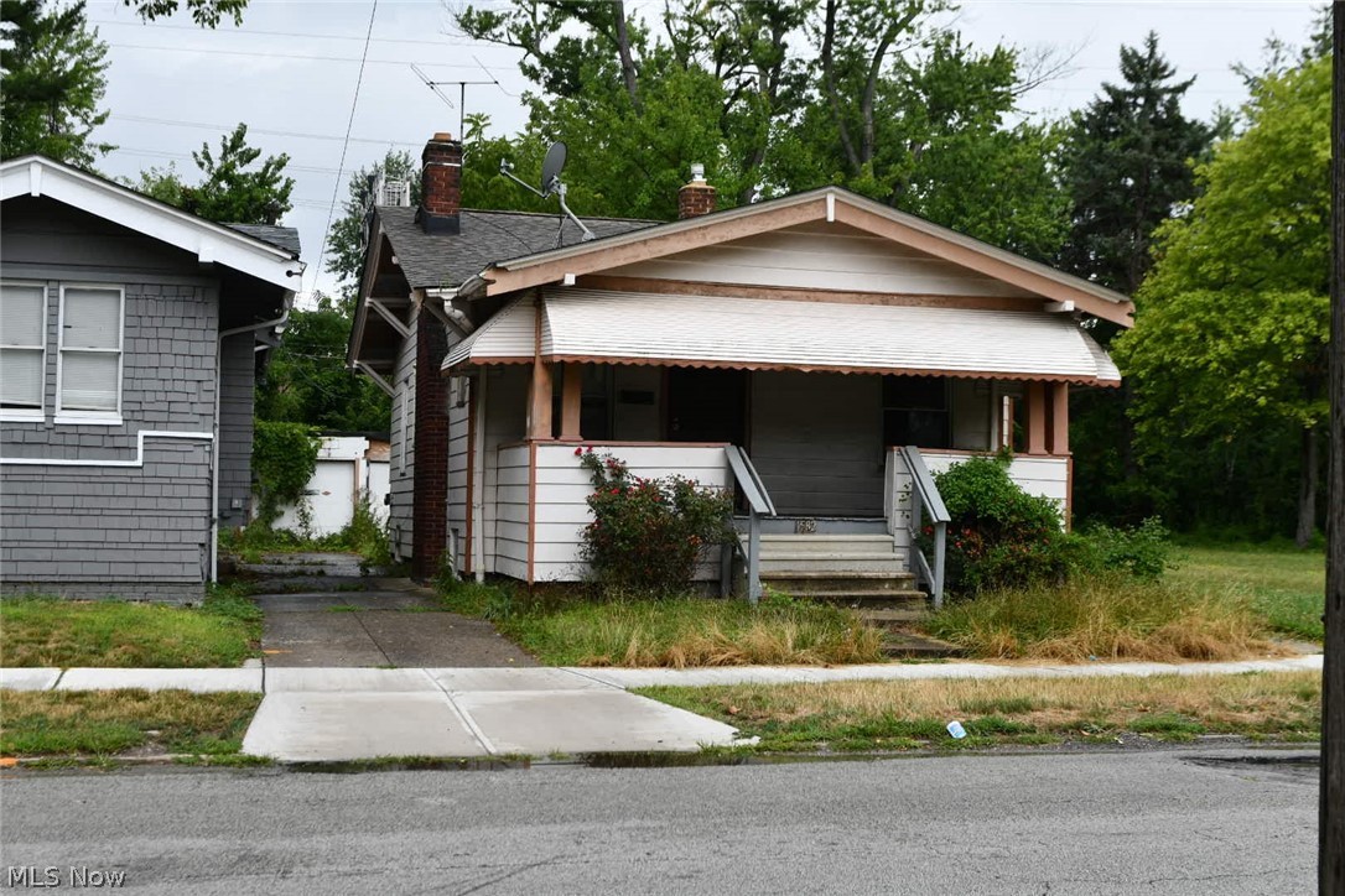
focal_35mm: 46
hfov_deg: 42.7
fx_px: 1718
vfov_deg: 29.2
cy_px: 448
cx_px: 672
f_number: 5.6
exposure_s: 1/250
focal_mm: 31
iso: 220
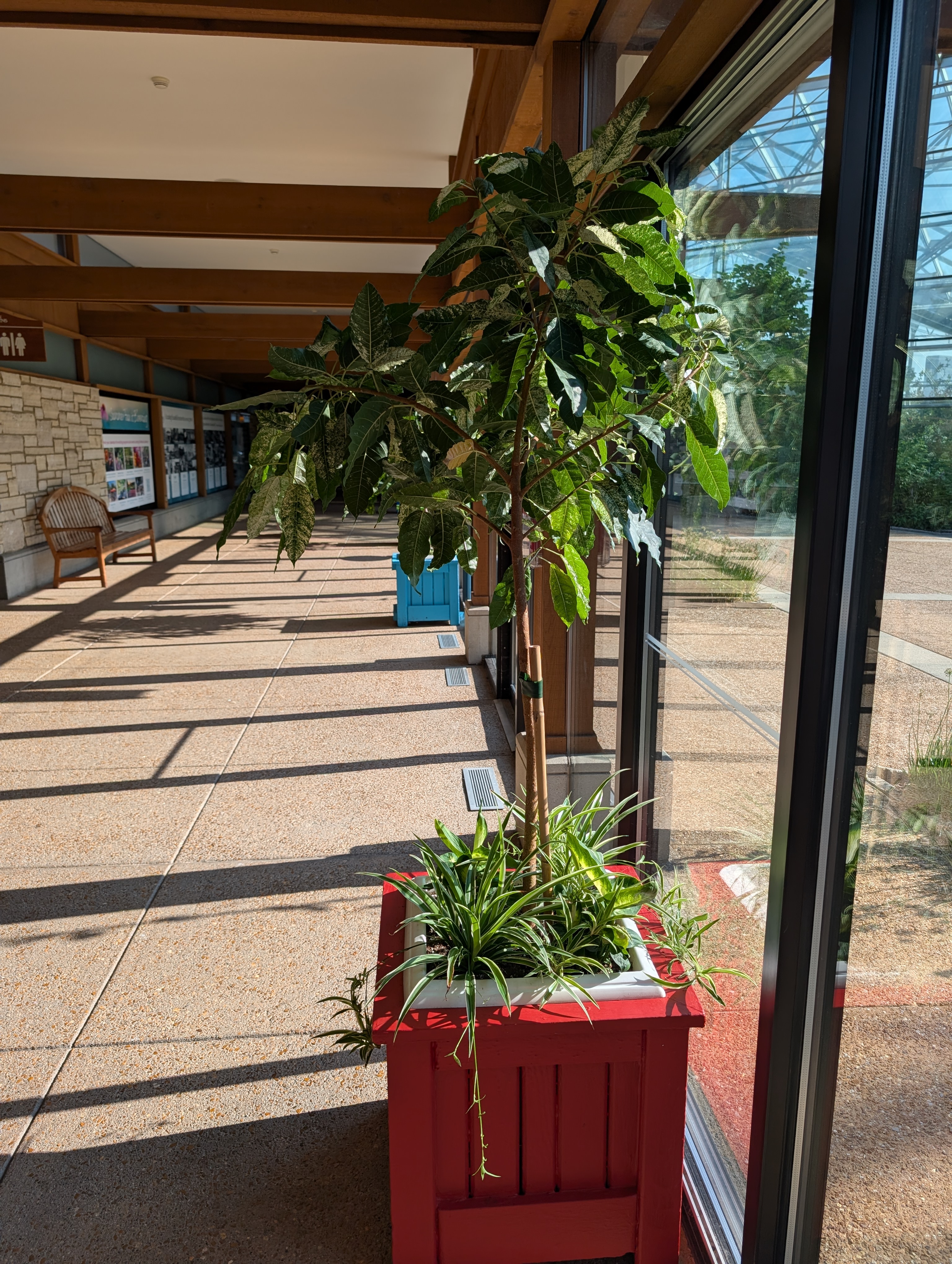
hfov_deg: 56.9
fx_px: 878
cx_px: 476
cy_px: 632
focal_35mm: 24
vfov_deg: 71.5
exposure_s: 1/2146
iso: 20
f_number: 1.68
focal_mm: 6.9
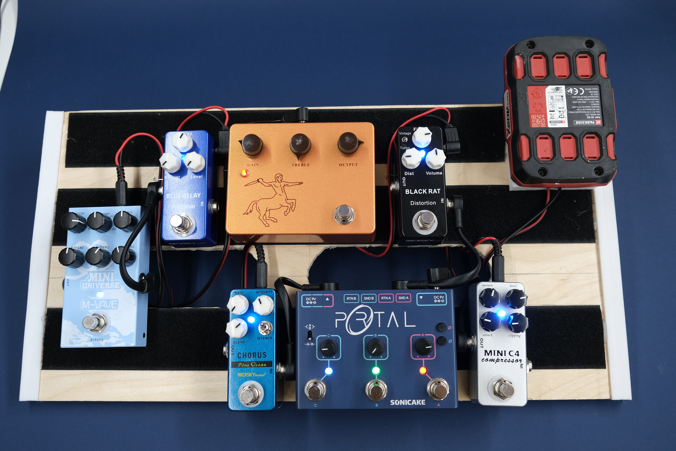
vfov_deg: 41.1
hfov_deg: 58.7
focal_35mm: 32
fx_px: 601
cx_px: 338
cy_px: 226
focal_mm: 21.4
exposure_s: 1/70
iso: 640
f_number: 4
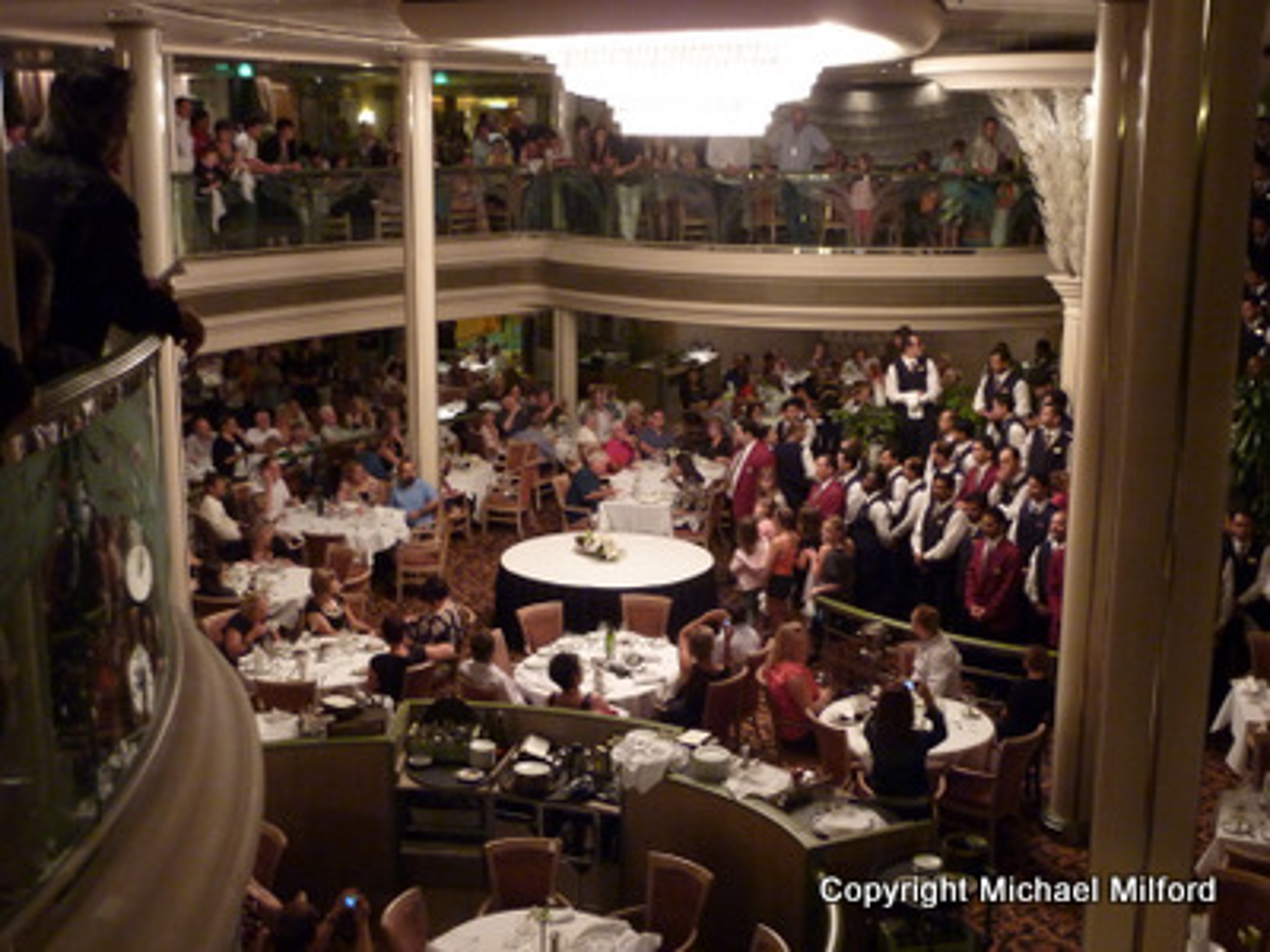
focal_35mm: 37
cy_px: 476
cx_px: 635
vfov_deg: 38.7
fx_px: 1357
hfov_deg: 50.1
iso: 400
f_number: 3.7
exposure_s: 1/6
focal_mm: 6.9
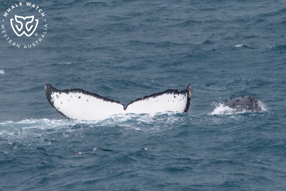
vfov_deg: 2.7
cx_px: 143
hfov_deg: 4.0
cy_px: 96
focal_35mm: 512
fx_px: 4066
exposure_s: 1/3200
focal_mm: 512
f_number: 8
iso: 800
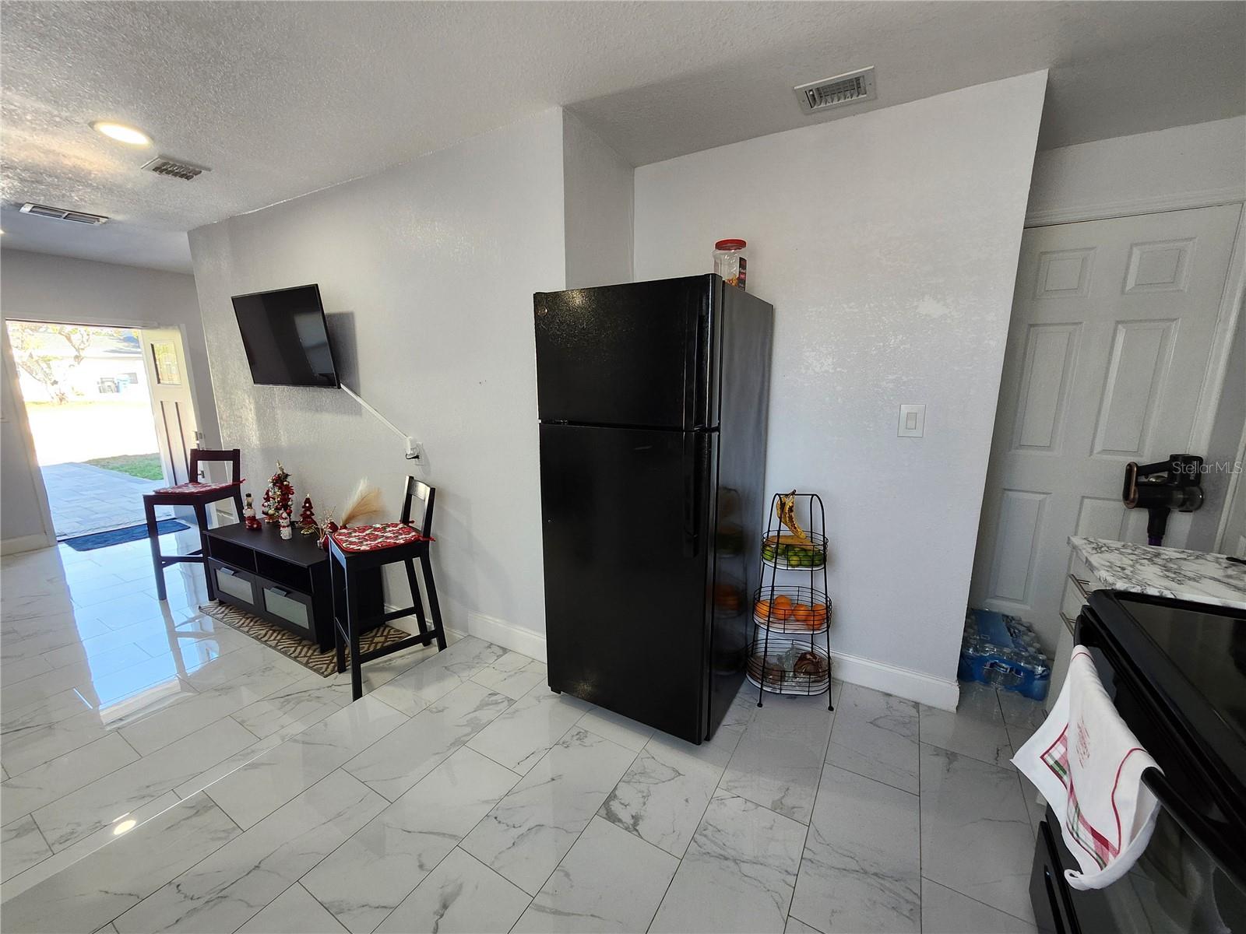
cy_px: 467
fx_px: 468
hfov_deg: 106.2
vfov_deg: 89.9
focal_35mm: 13
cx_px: 623
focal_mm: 1.74
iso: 125
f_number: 2.2
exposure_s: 1/60
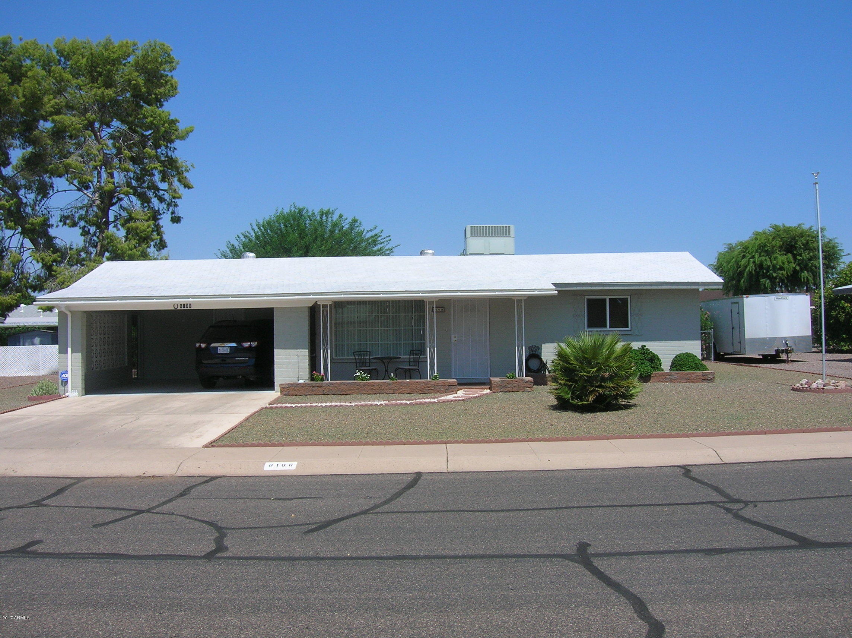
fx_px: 836
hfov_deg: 54.0
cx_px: 426
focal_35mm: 34
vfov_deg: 41.7
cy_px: 319
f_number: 4.9
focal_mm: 5.7
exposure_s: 1/668
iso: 50
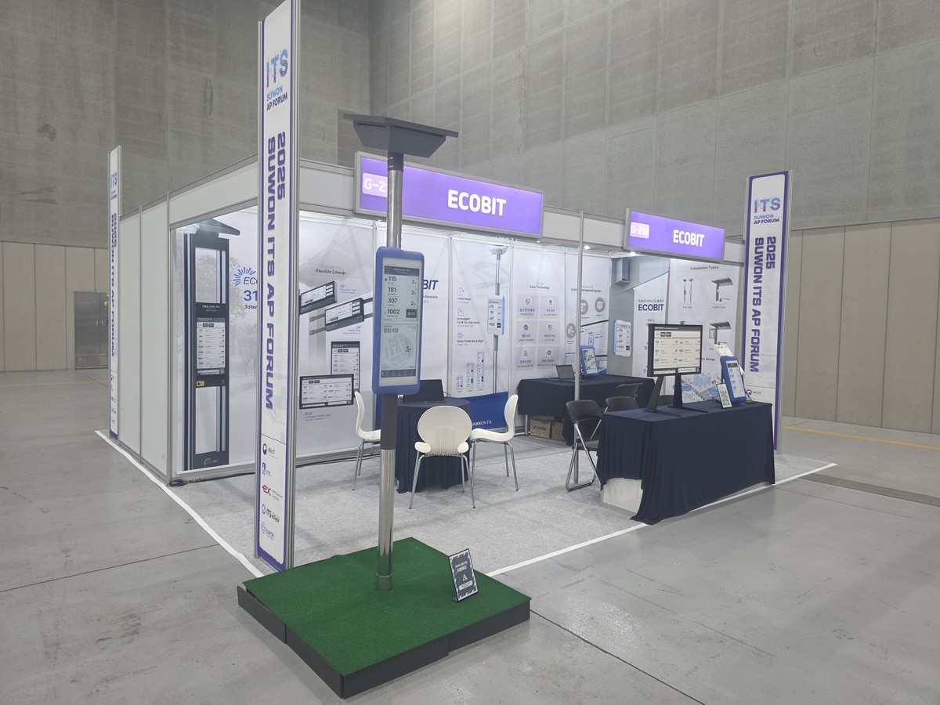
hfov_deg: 73.9
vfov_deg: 58.9
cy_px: 352
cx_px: 470
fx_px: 625
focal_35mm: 23
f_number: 1.7
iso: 250
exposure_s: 1/120
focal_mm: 6.3
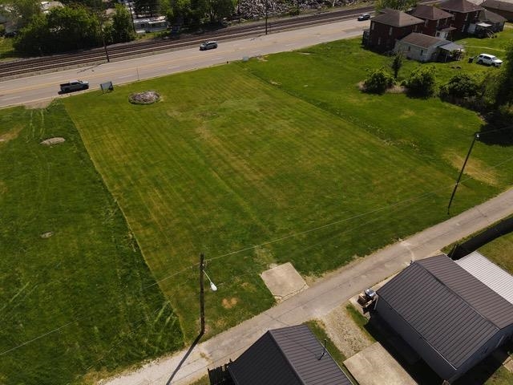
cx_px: 256
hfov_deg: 71.6
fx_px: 356
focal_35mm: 24
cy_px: 192
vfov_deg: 56.8
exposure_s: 1/800
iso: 100
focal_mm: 4.5
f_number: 2.8
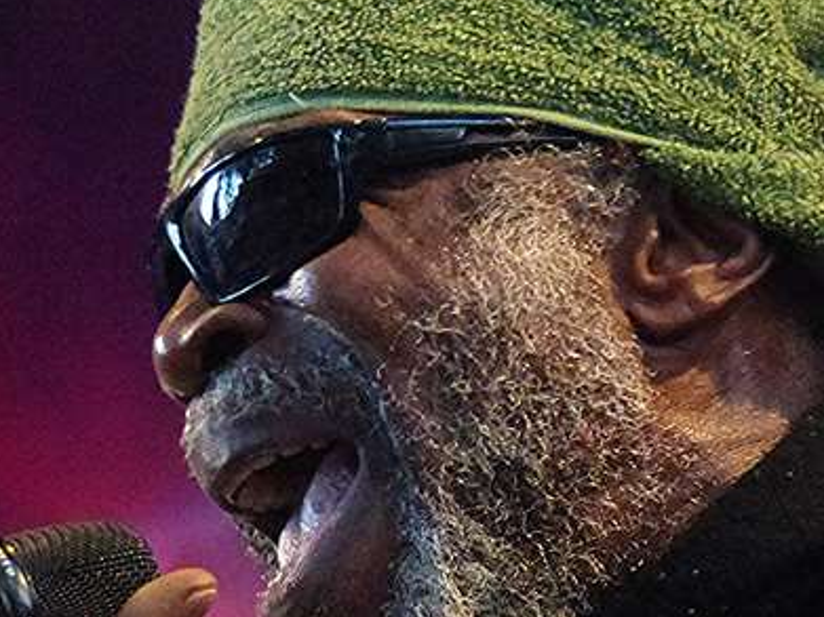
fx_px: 14611
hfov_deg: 3.2
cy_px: 486
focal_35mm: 614
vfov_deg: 2.4
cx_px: 329
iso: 1600
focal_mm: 43.3
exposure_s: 1/125
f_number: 2.8
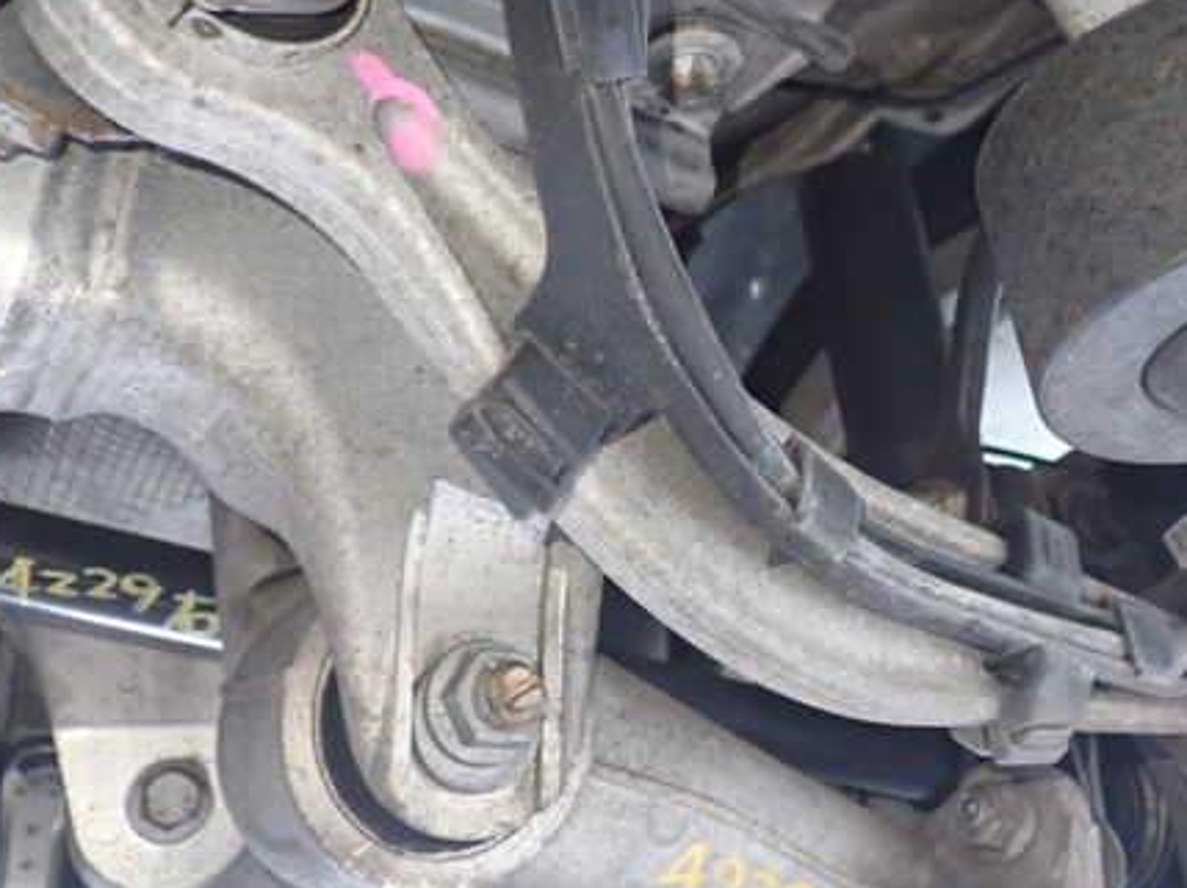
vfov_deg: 34.2
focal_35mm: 42
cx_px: 747
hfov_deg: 44.4
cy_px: 368
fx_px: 1439
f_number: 2.3
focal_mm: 5.4
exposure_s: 1/30
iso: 800
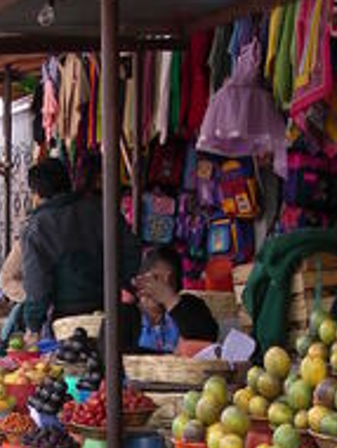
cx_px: 28
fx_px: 1308
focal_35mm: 101
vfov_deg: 18.0
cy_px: 600
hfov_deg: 14.5
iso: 80
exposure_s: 1/60
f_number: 2.8
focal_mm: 7.8
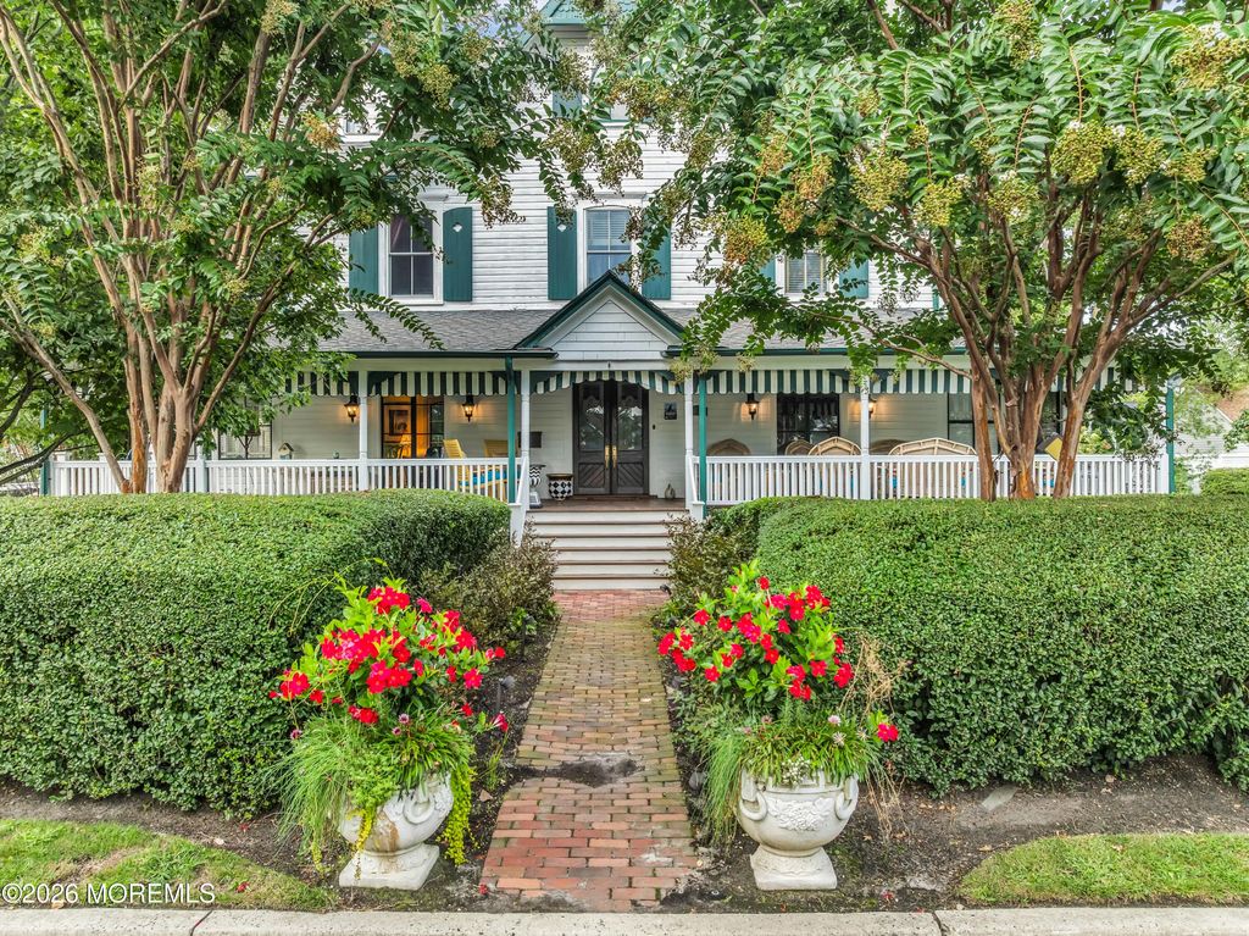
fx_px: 866
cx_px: 624
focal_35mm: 24
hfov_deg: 71.6
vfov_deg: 56.8
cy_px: 468
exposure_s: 1/120
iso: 150
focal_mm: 12.29
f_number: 2.8
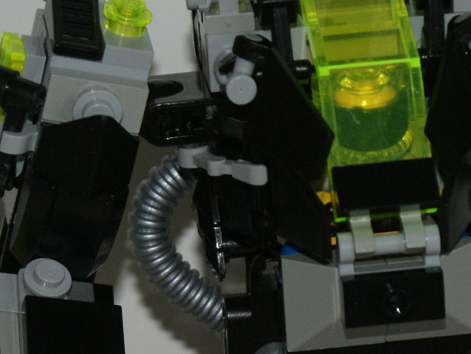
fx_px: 3370
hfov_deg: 8.0
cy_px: 320
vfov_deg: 6.0
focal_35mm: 248
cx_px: 412
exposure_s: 1/80
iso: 400
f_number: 5.6
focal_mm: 55
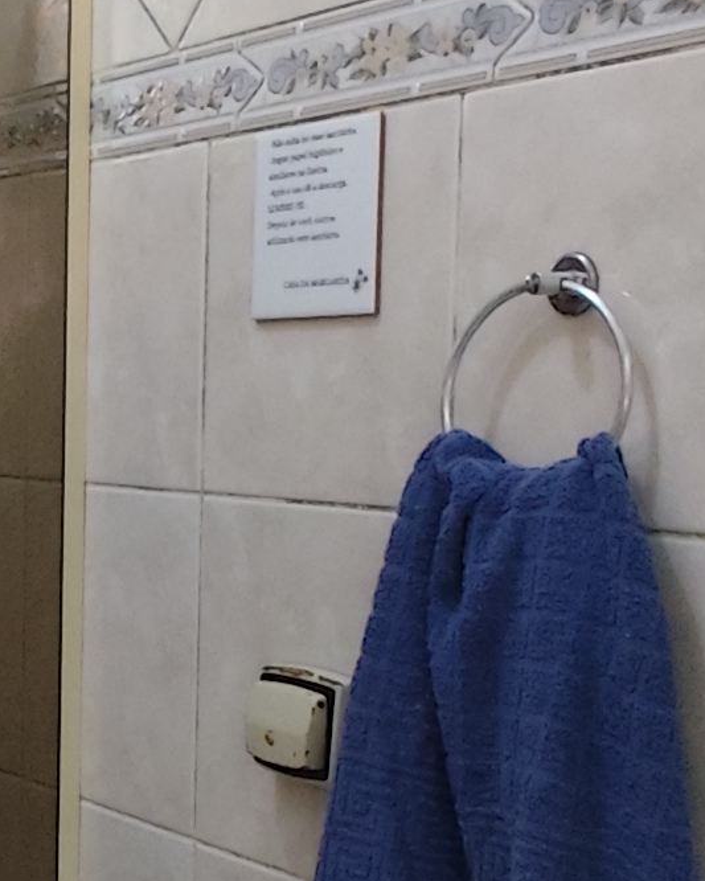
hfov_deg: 18.4
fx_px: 2008
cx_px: -234
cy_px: 546
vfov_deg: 24.7
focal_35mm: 77
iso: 800
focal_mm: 1.65
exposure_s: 1/30
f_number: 2.2
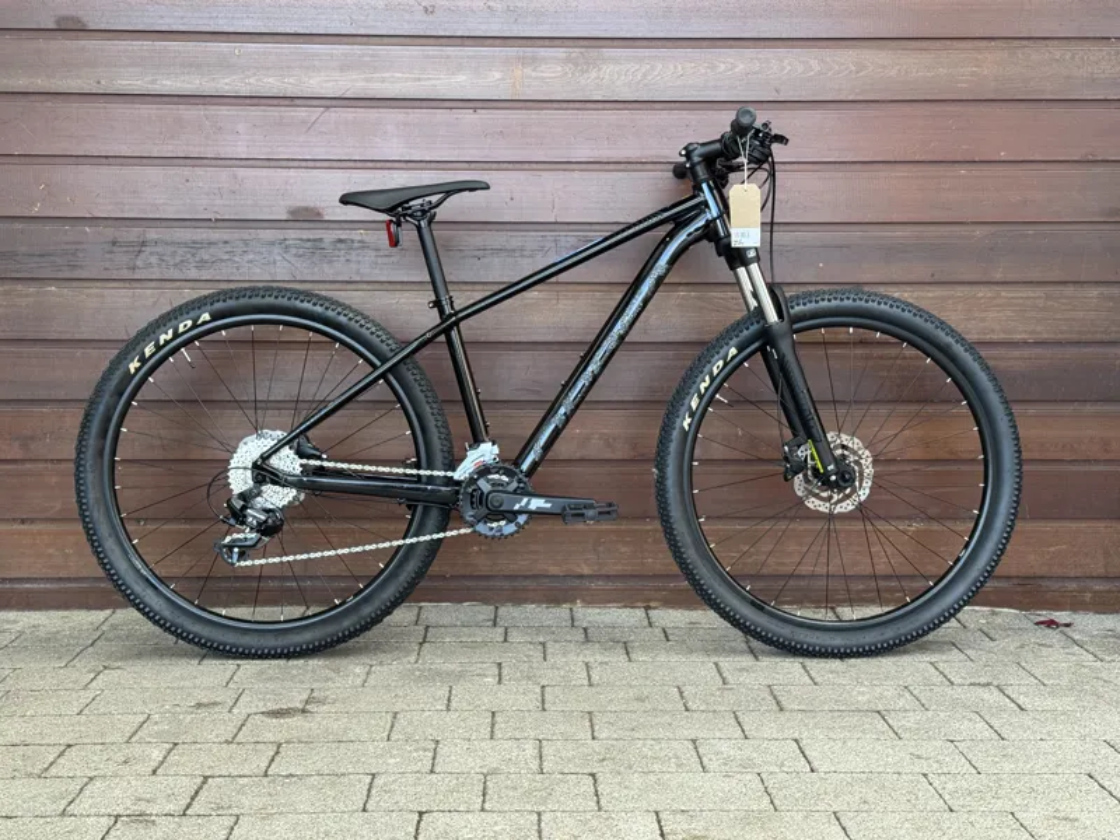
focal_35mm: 48
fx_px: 1553
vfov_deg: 30.3
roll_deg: -0.4
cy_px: 420
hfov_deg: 39.7
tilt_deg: -5.8
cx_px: 560
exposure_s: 1/162
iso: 80
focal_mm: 6.76
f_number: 1.78
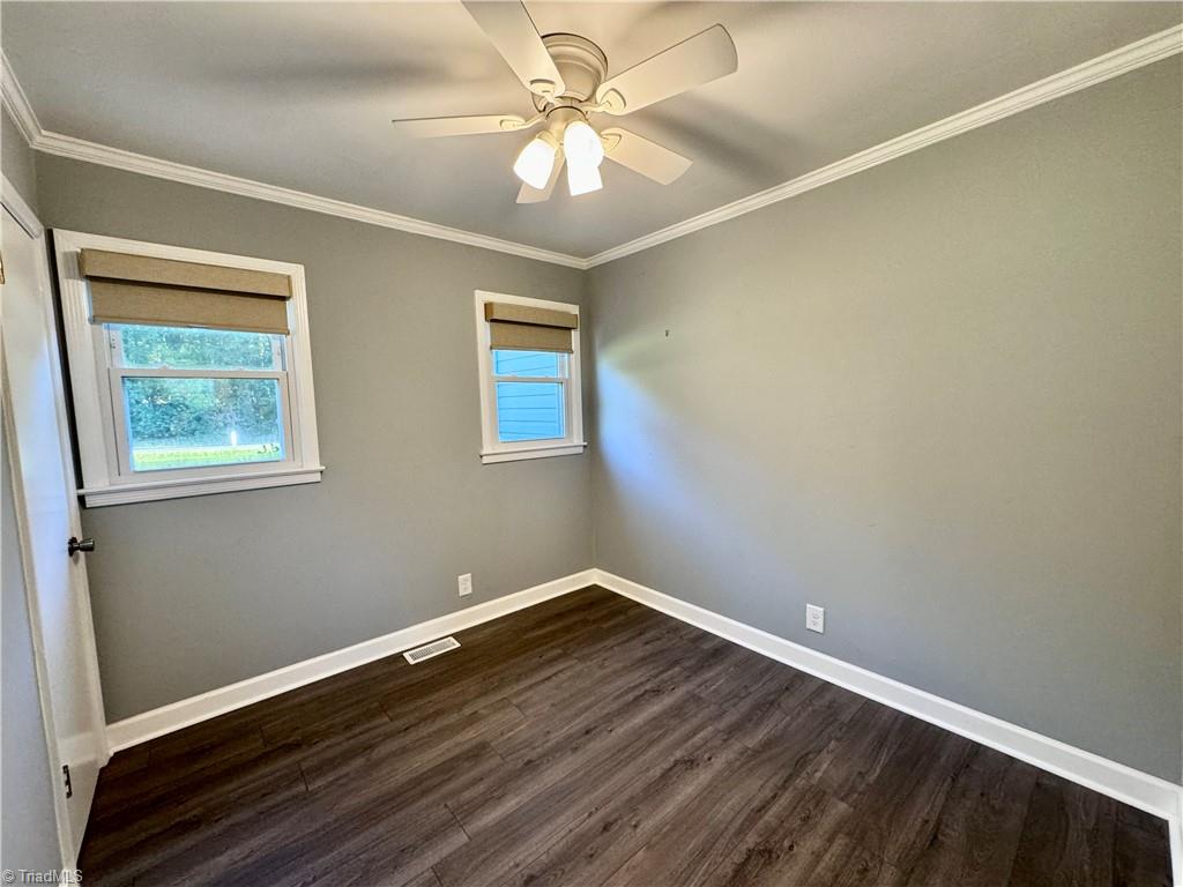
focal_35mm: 14
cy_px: 444
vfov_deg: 85.7
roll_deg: +1.1
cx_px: 592
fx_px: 478
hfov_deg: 102.1
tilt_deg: -5.1
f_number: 2.2
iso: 250
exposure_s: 1/60
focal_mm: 2.22
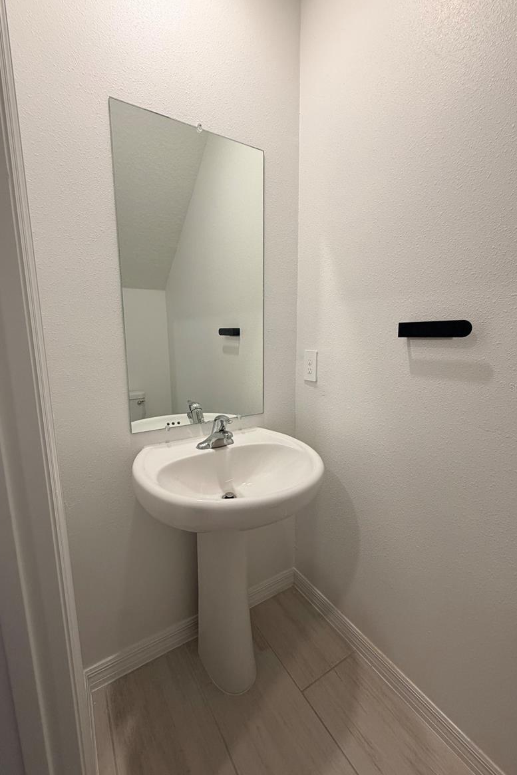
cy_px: 387
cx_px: 257
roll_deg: +0.3
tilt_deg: -9.0
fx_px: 323
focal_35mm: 15
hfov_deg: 77.3
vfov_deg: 100.4
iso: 160
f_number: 2.2
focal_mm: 2.22
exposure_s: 1/120
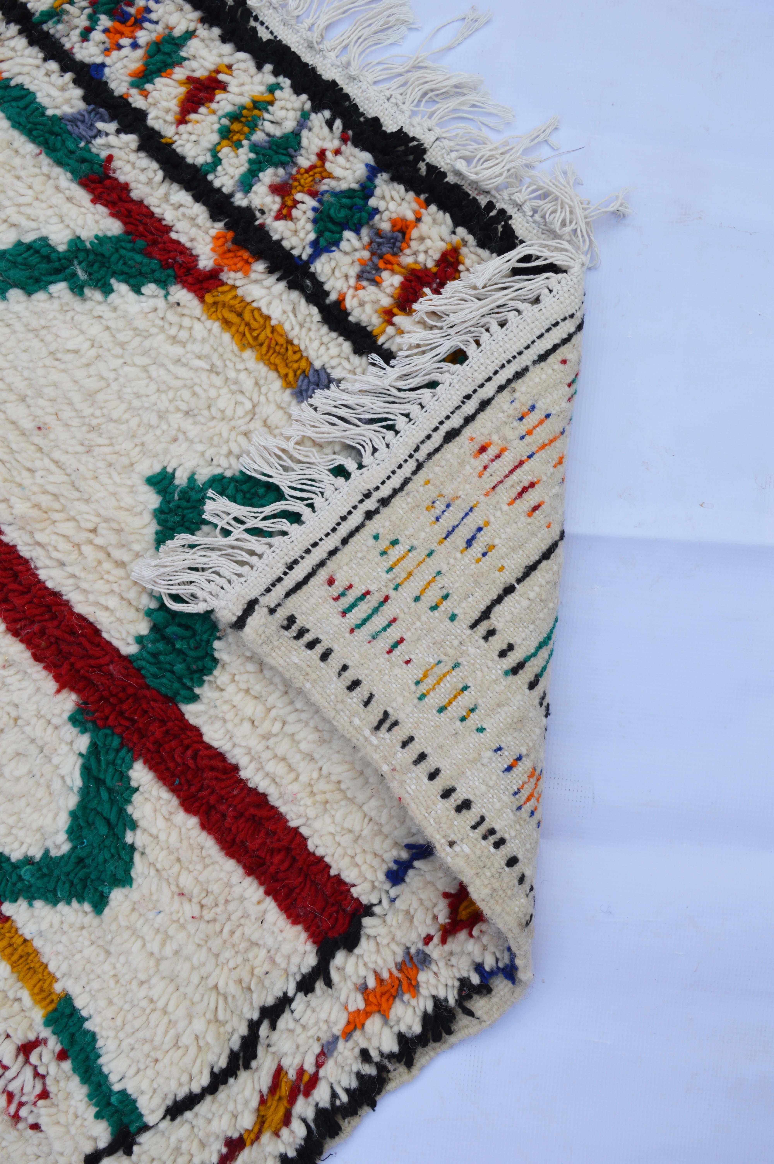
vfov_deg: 57.3
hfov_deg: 39.9
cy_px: 582
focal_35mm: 33
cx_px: 387
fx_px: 1066
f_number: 6.3
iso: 100
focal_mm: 22
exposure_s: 1/100
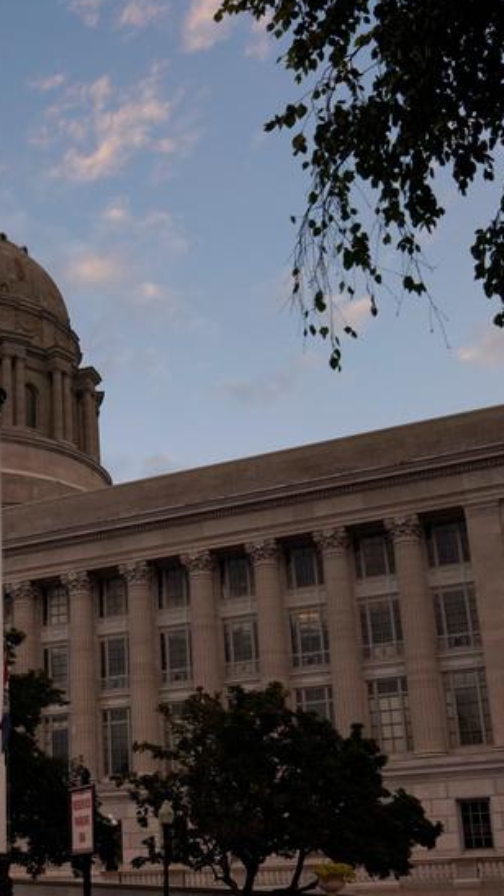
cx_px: 15
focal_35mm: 49
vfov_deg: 42.0
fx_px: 1163
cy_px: 514
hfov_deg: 23.5
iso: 500
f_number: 5.6
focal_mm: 25
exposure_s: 1/500
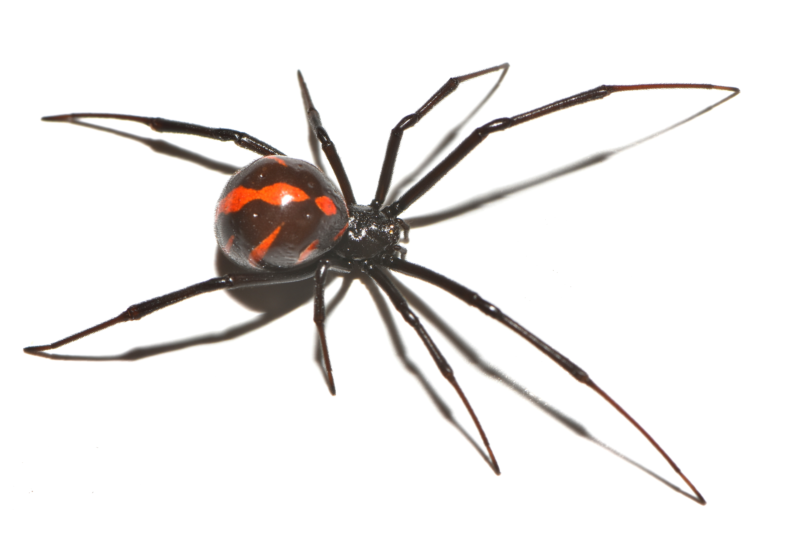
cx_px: 406
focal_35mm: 158
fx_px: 3548
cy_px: 270
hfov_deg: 13.0
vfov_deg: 8.7
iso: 400
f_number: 16
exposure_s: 1/250
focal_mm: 105
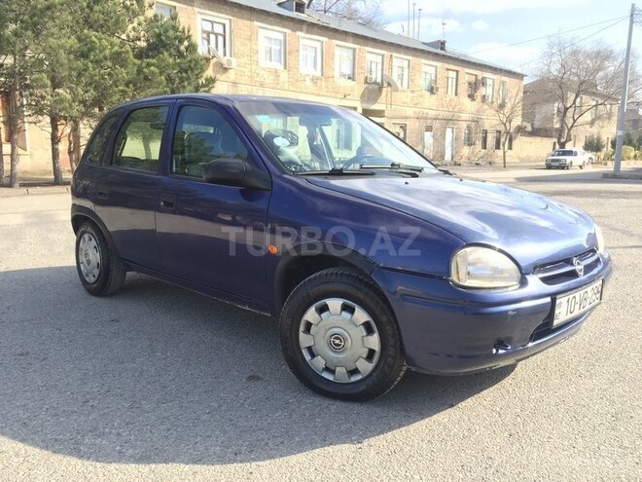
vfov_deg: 48.2
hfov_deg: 61.7
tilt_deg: -8.1
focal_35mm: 29
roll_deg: +0.0
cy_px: 241
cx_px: 321
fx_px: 538
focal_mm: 4.15
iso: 32
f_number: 2.2
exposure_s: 1/449
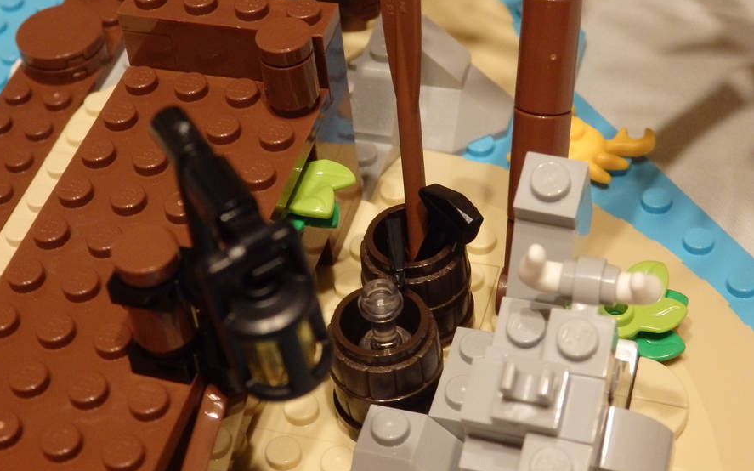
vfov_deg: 18.3
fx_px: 1459
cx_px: 372
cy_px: 187
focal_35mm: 71
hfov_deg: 29.0
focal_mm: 11.9
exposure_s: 1/15
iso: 800
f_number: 4.4
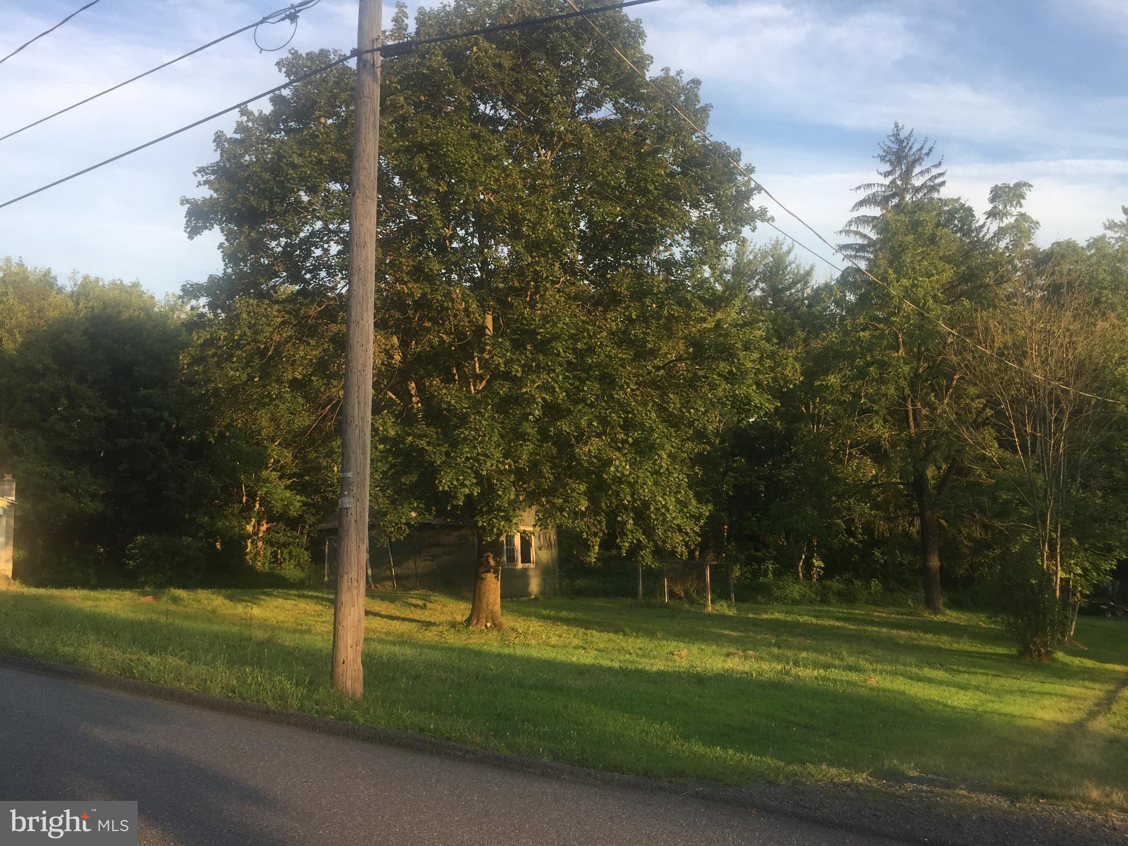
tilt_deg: +6.9
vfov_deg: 48.2
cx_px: 564
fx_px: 945
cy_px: 423
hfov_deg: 61.7
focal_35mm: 29
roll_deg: -0.7
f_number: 2.2
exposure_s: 1/350
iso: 32
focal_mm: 4.15
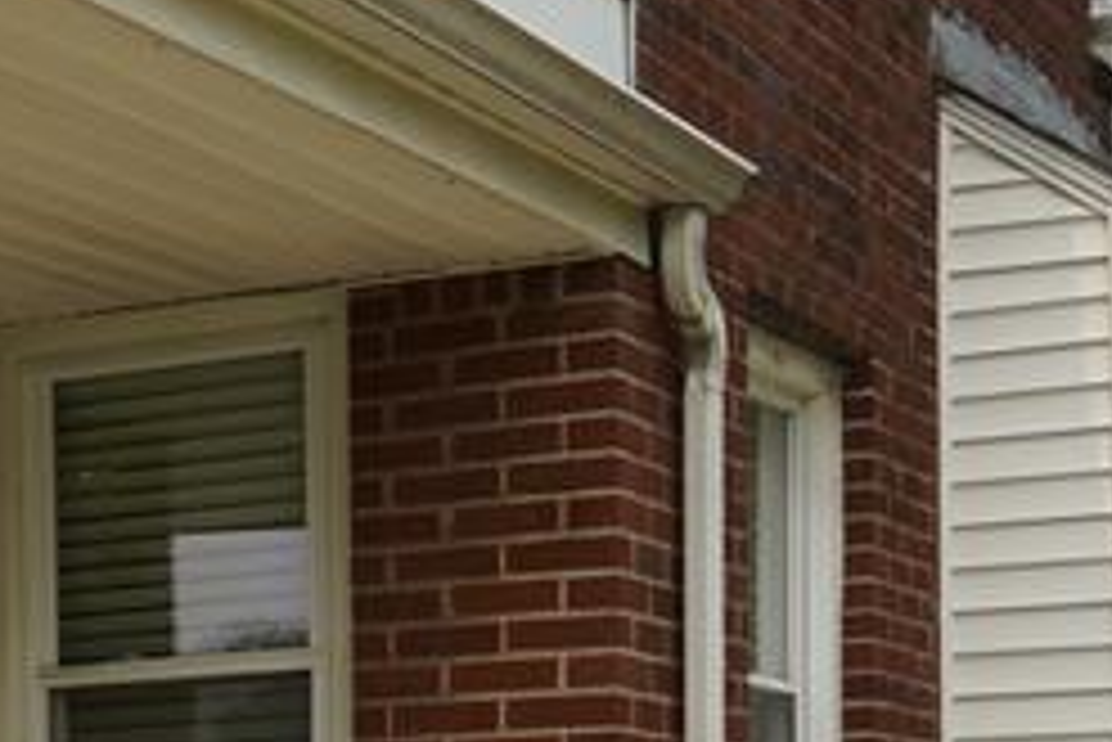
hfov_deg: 15.3
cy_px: 1034
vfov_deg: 11.4
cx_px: -878
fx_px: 3585
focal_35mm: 116
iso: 100
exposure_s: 1/250
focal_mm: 28
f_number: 7.1
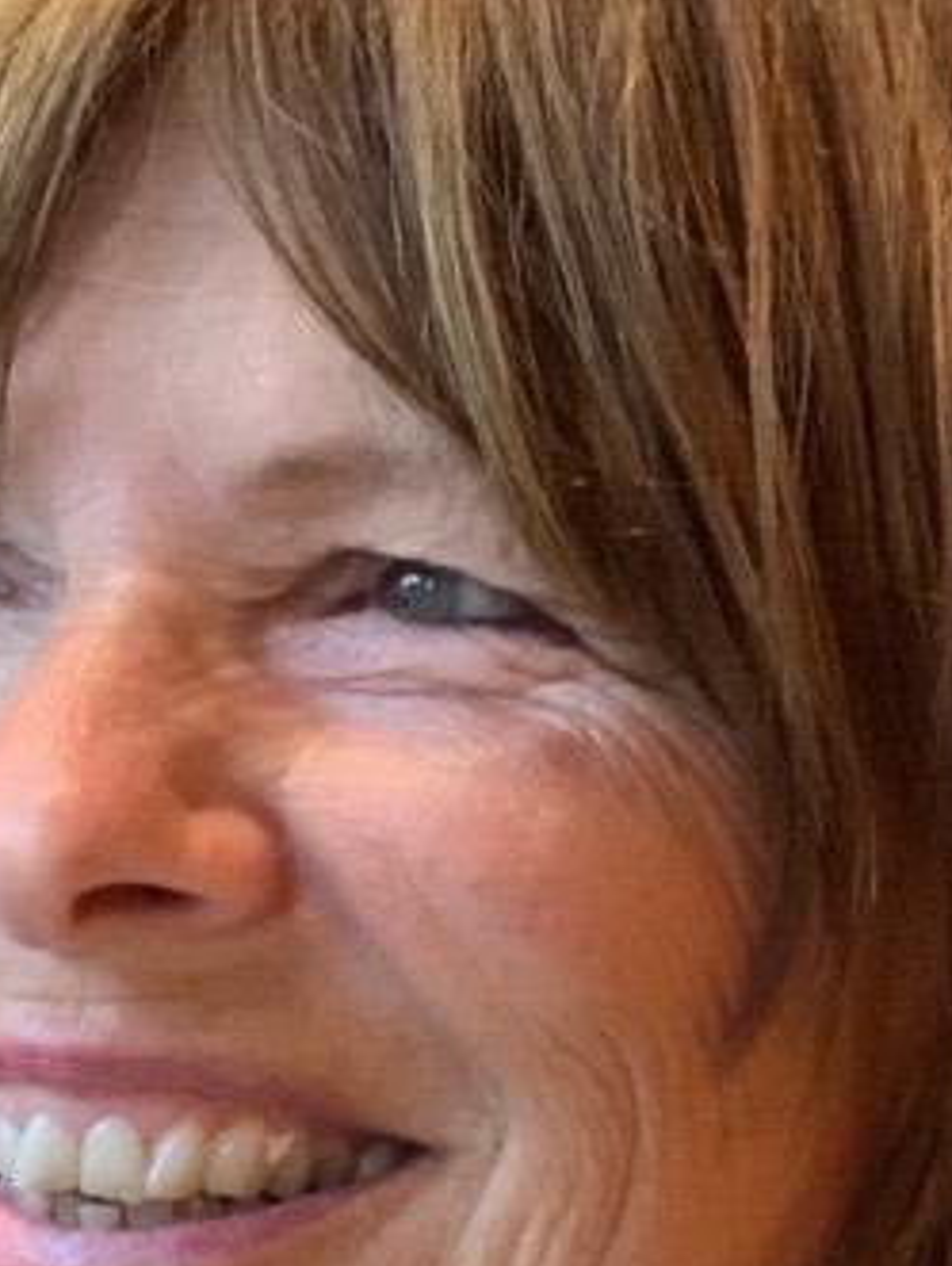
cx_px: 310
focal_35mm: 70
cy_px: 975
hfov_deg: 21.0
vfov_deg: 27.3
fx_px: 2562
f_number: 1.8
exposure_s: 1/50
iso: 160
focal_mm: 3
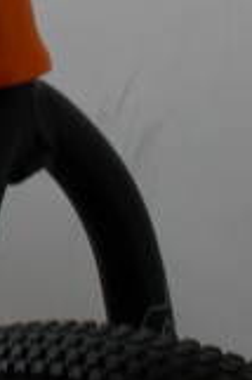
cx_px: -309
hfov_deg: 8.7
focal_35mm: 145
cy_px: -4
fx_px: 1526
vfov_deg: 13.9
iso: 160
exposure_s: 1/45
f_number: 3.2
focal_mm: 6.3
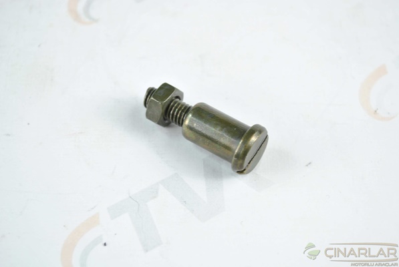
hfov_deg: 24.6
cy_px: 134
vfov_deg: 16.6
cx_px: 200
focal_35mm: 82
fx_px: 916
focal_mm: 55
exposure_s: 1/15
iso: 200
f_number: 6.3
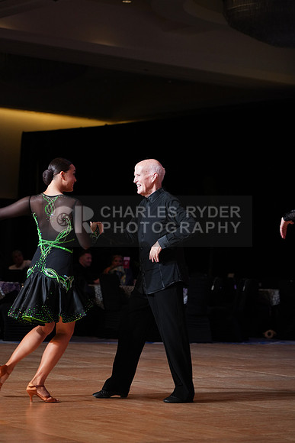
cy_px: 222
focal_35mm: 105
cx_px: 148
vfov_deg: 19.5
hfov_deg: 13.0
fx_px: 1290
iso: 2000
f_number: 4
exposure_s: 1/200
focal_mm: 105
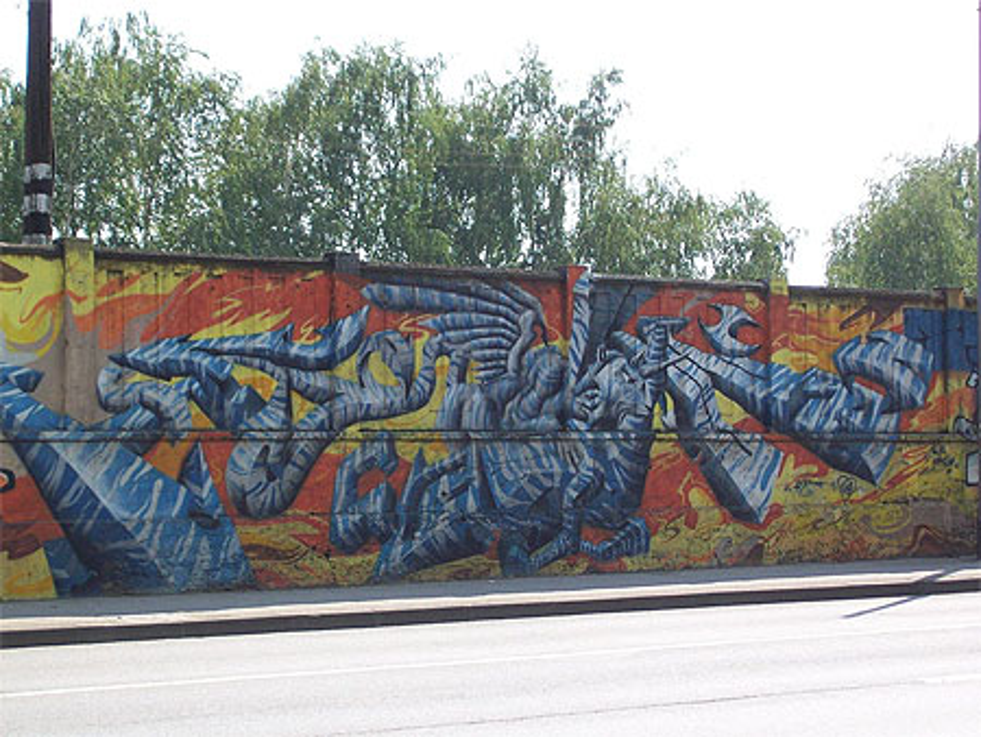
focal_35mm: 87
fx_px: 2467
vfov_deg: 17.0
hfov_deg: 22.5
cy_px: 368
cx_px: 490
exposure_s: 1/318
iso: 80
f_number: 4.3
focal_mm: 14.3
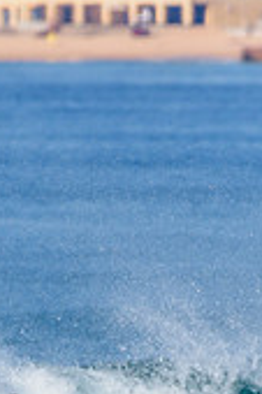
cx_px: -26
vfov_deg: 0.7
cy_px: 612
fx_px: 30320
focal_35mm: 2772
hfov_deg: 0.5
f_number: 5.6
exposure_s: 1/2000
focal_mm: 500
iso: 110
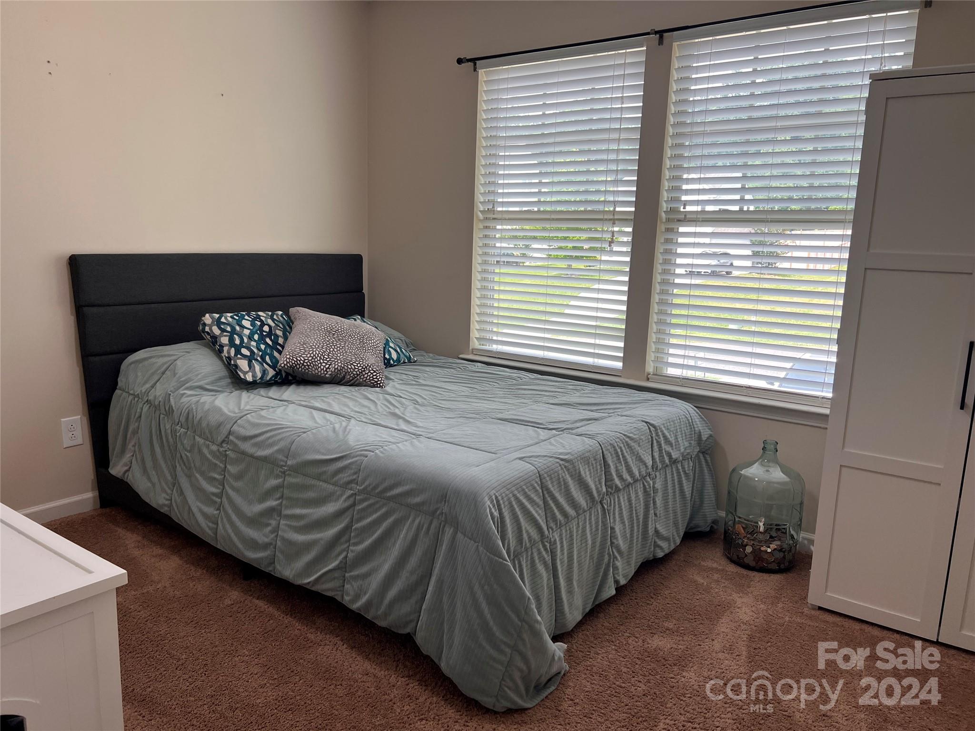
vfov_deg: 53.1
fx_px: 732
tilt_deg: -10.2
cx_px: 488
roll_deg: -1.2
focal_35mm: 26
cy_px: 366
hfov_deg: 67.3
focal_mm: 5.7
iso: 32
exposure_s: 1/143
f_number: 1.5
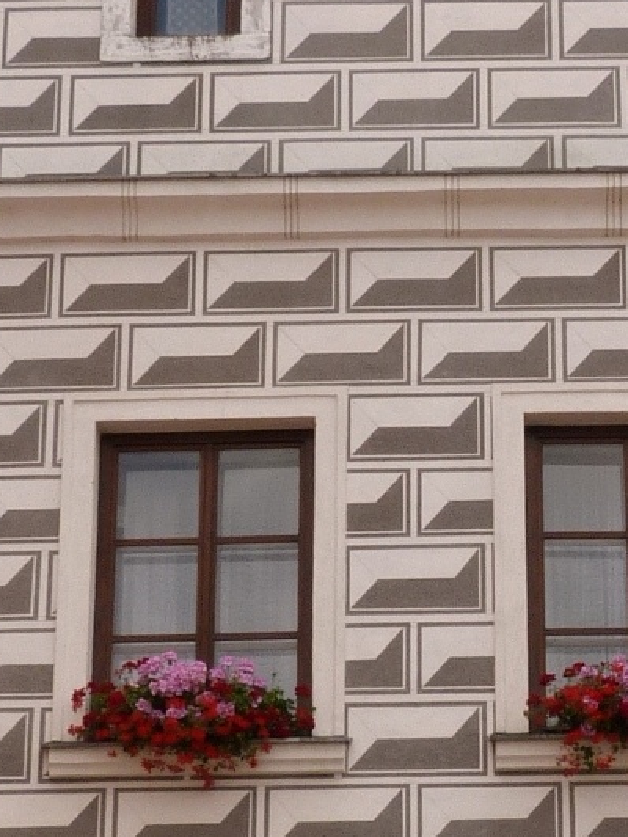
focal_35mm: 123
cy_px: 531
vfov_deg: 16.0
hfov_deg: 12.0
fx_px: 2974
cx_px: 504
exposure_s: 1/125
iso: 100
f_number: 8
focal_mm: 5.8
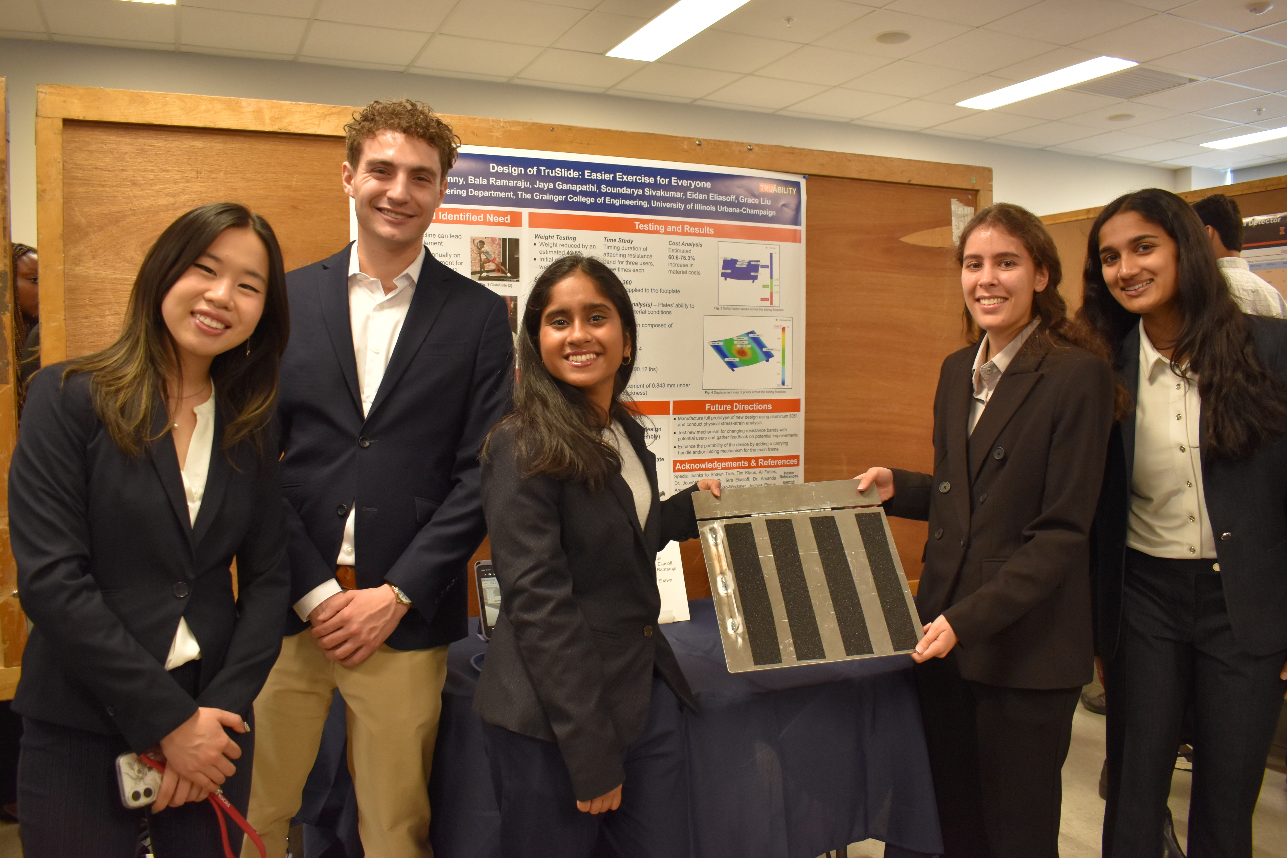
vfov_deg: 46.4
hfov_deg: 65.5
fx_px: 1001
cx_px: 632
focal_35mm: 28
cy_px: 441
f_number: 4
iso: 800
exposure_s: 1/60
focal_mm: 18
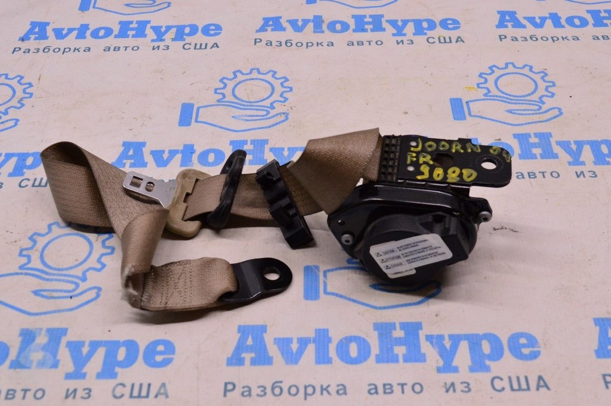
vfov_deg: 26.4
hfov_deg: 38.9
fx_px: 865
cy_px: 203
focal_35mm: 51
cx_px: 306
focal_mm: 34
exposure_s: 1/125
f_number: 8
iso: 1600
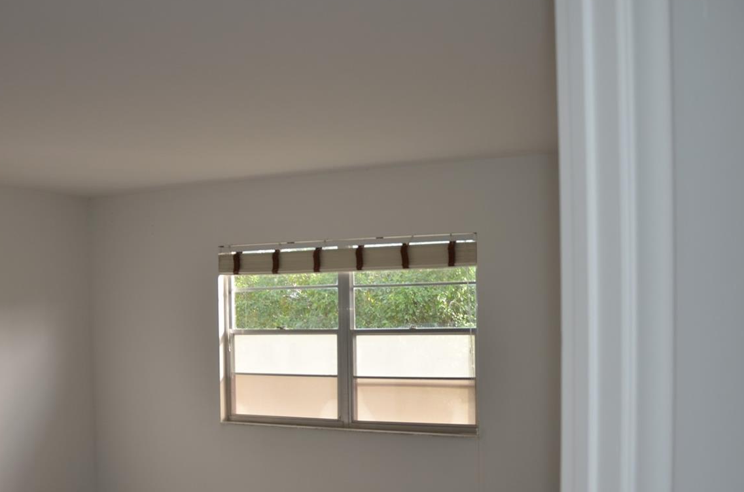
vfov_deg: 34.5
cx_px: 296
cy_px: 337
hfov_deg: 50.5
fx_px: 783
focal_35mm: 38
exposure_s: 1/160
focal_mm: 18
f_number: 3.5
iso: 200
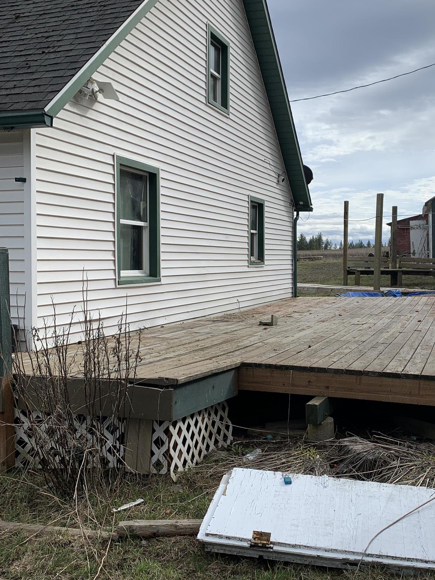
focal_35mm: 38
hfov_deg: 37.2
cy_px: 291
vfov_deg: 49.0
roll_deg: -1.6
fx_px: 637
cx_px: 297
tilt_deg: -2.9
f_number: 1.8
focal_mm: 4.25
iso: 25
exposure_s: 1/2309
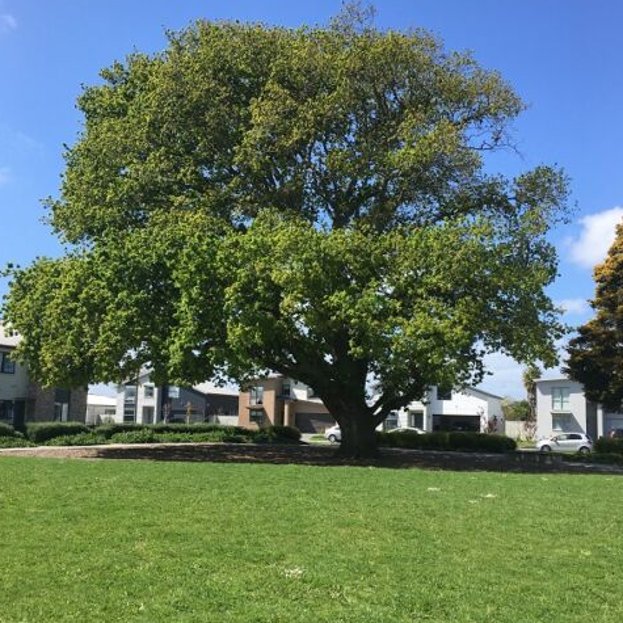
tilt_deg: +6.5
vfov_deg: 46.0
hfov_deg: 46.0
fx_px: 733
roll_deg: -2.1
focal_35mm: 36
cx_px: 311
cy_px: 338
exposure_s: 1/1099
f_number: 2.2
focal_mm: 4.15
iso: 25
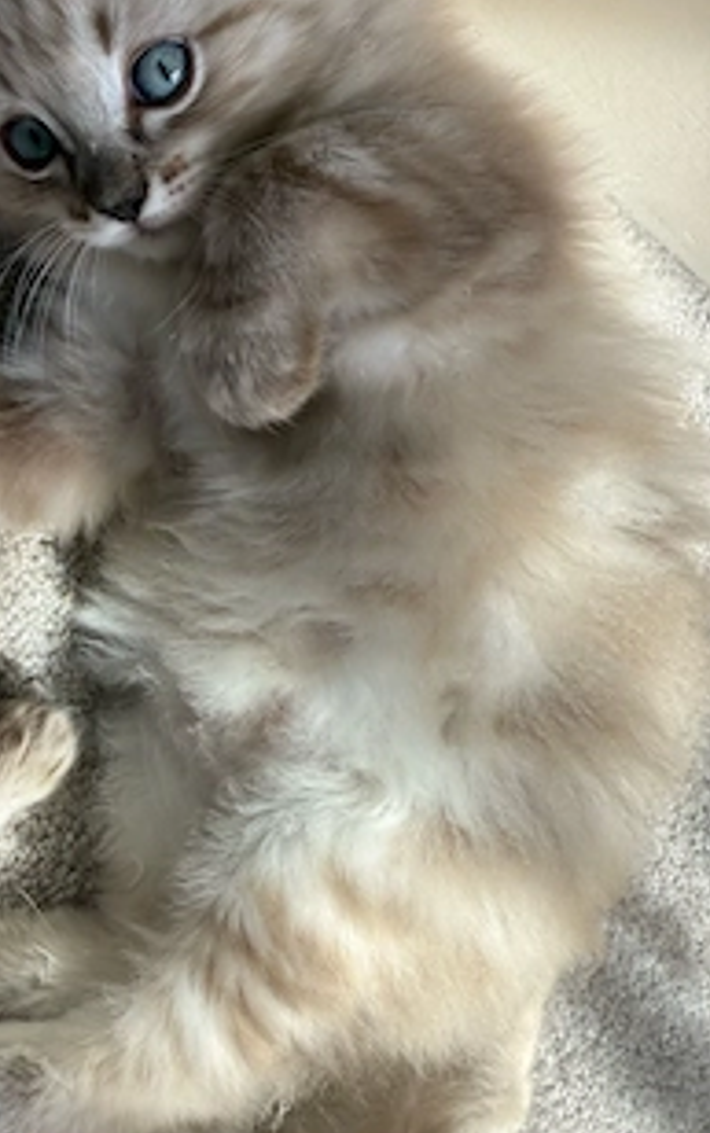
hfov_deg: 37.3
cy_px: 482
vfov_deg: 57.9
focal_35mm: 33
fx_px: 1020
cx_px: 166
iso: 40
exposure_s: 1/267
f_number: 2.2
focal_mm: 2.22
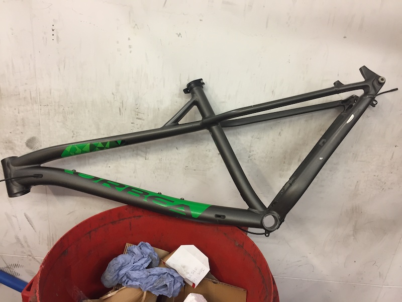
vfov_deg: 48.2
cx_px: 201
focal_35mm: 29
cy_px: 151
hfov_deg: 61.7
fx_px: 337
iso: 125
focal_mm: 4.15
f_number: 2.2
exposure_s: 1/33
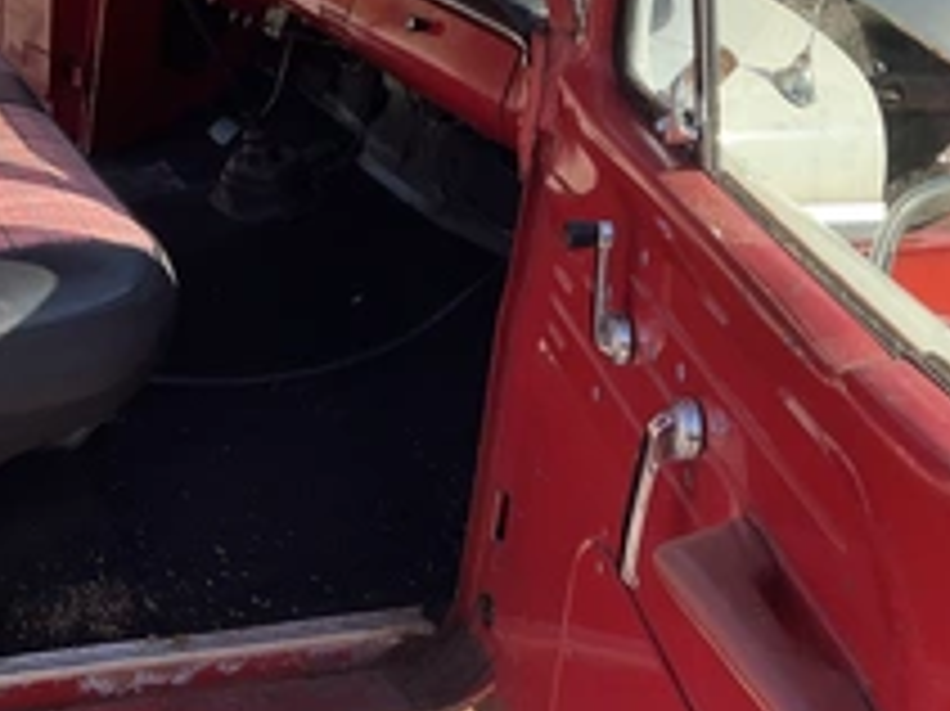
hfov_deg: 33.5
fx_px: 1509
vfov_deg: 26.2
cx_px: 135
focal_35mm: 55
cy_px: 184
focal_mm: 3
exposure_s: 1/482
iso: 25
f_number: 1.8
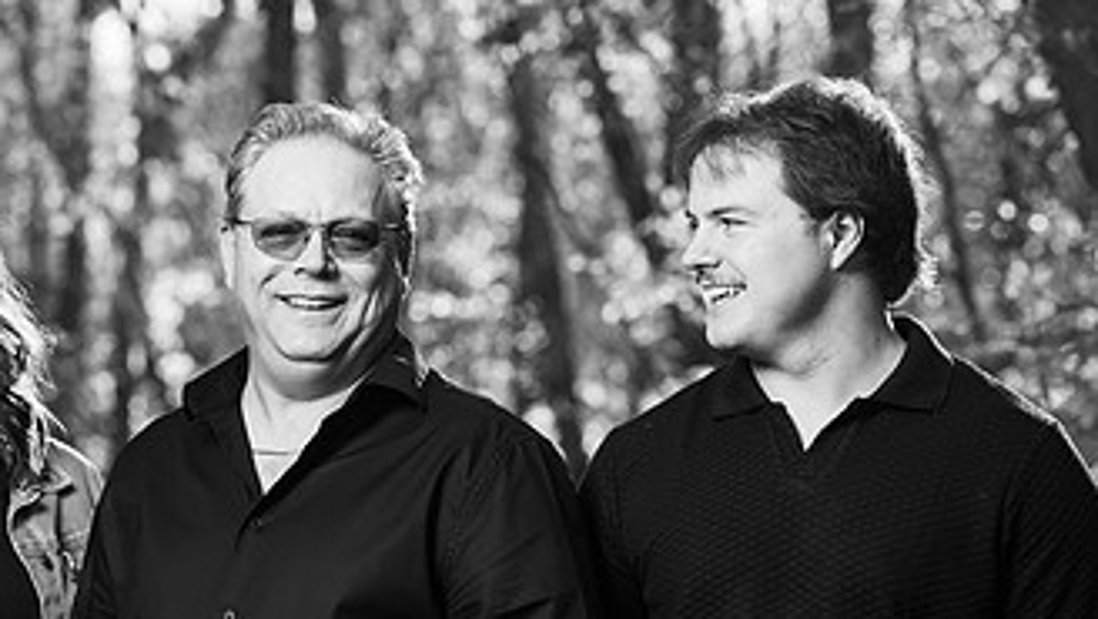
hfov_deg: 14.2
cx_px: 177
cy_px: 587
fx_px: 4370
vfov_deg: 8.1
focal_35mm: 150
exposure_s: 1/160
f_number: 3.5
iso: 400
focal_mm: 81
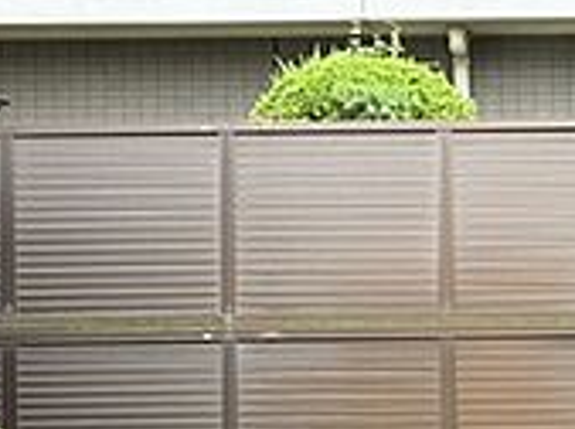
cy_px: 334
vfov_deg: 8.0
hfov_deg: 10.5
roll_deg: +1.2
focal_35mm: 185
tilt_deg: +0.8
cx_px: 759
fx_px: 3066
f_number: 1.6
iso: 80
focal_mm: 5.96
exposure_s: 1/242
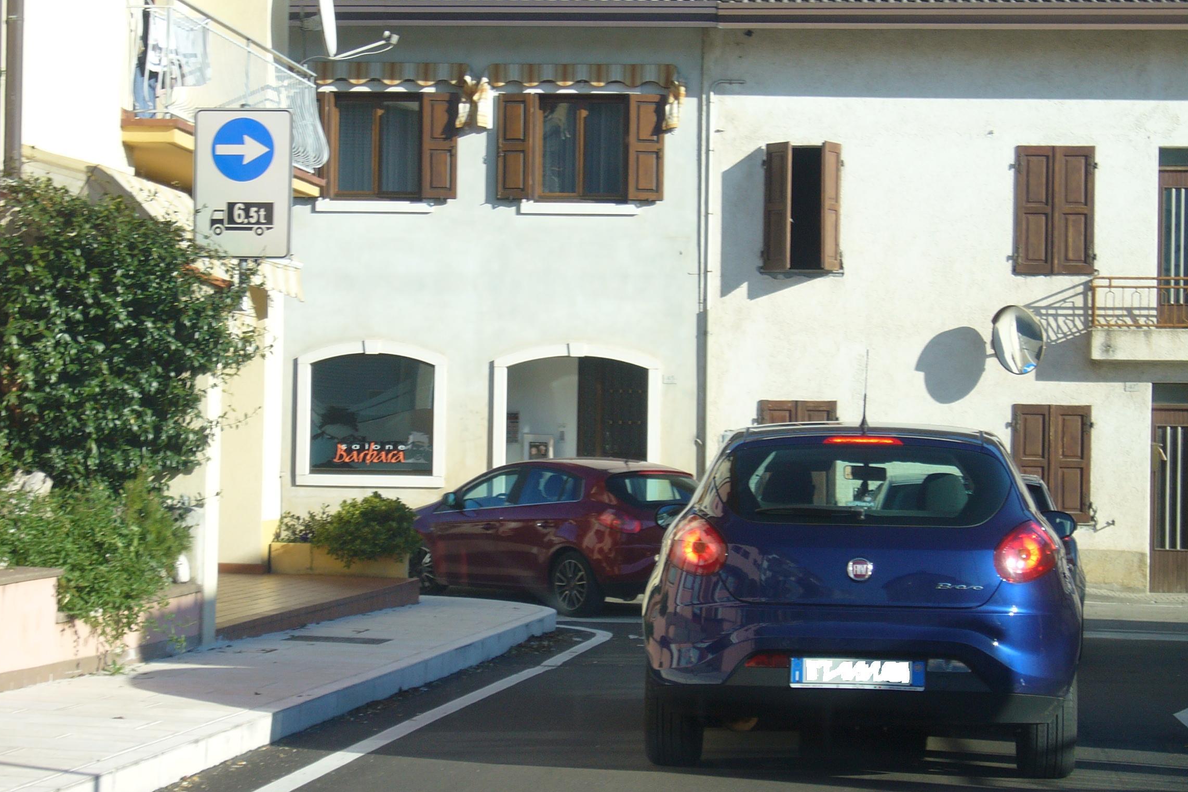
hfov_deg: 23.1
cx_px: 591
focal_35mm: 88
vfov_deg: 15.5
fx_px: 2904
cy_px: 365
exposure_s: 1/250
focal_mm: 14
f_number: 4.6
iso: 64
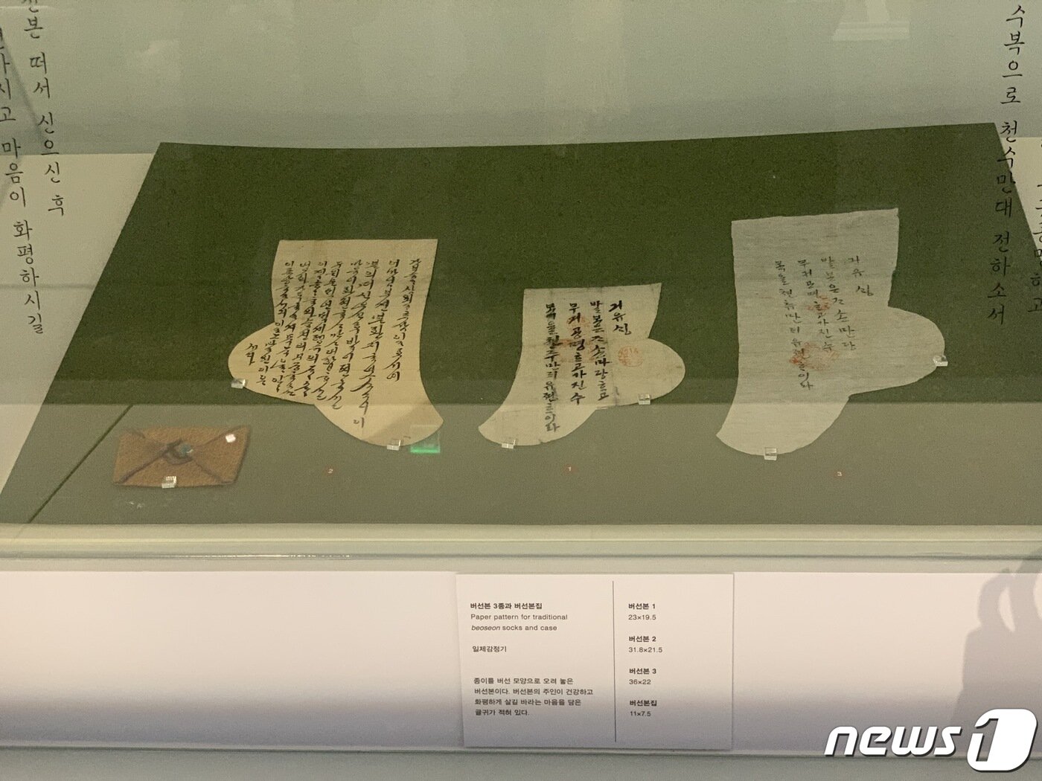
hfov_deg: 36.8
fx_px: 1565
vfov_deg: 28.0
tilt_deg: -19.2
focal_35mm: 52
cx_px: 521
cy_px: 390
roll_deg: +0.3
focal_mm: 6
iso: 500
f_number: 2.4
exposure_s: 1/53
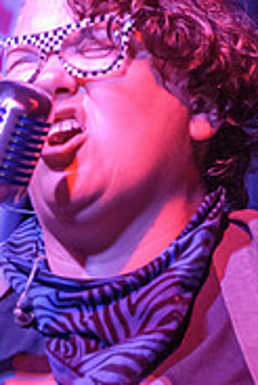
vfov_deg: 4.6
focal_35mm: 448
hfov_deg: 3.1
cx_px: 94
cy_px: 186
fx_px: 4807
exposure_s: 1/100
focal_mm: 122
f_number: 4.8
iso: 12800
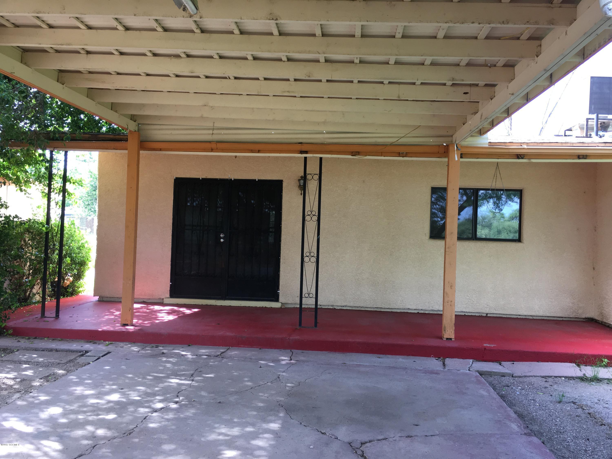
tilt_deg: +0.3
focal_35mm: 29
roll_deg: -0.5
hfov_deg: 61.7
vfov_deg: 48.2
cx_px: 306
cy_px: 230
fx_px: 513
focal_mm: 4.15
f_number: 2.2
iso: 40
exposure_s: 1/120
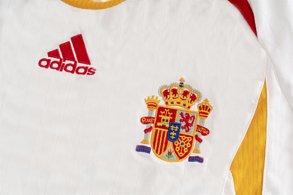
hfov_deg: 36.3
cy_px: 98
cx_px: 146
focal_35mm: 55
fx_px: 447
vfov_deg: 24.6
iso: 100
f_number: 11
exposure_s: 1/125
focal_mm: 55
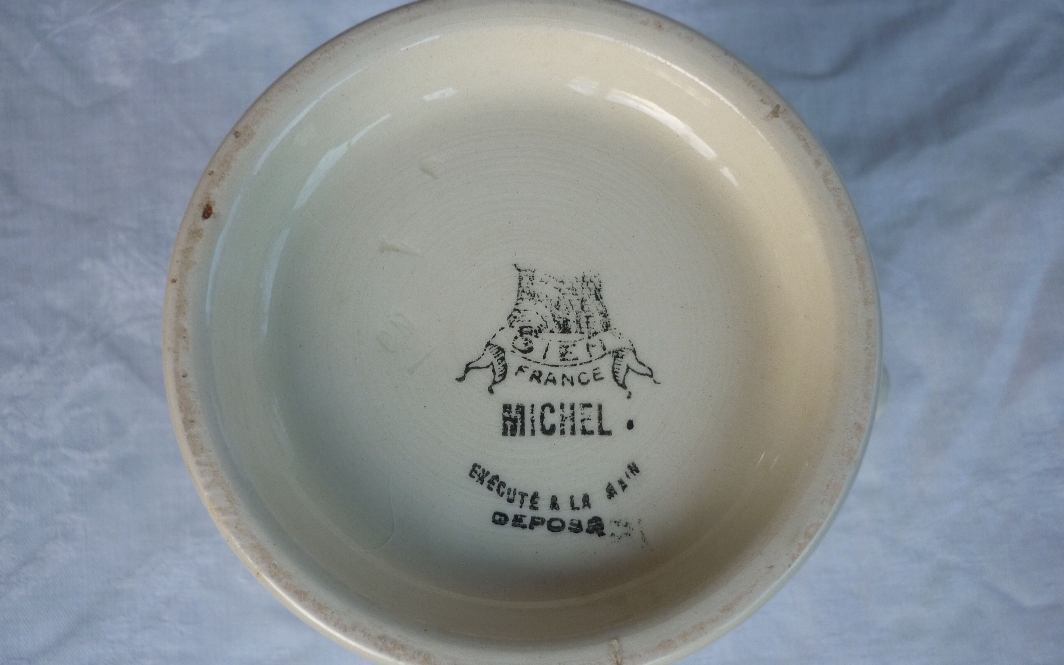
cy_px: 362
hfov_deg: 55.3
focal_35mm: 35
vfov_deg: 36.3
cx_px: 532
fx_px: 1015
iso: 80
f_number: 2.8
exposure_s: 1/40
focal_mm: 5.5
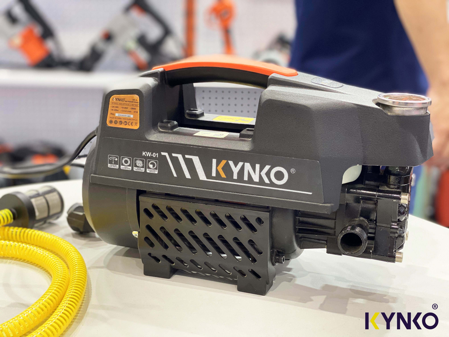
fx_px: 674
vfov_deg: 28.0
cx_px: 224
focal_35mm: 52
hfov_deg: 36.8
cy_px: 168
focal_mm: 6
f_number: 2
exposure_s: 1/33
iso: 160
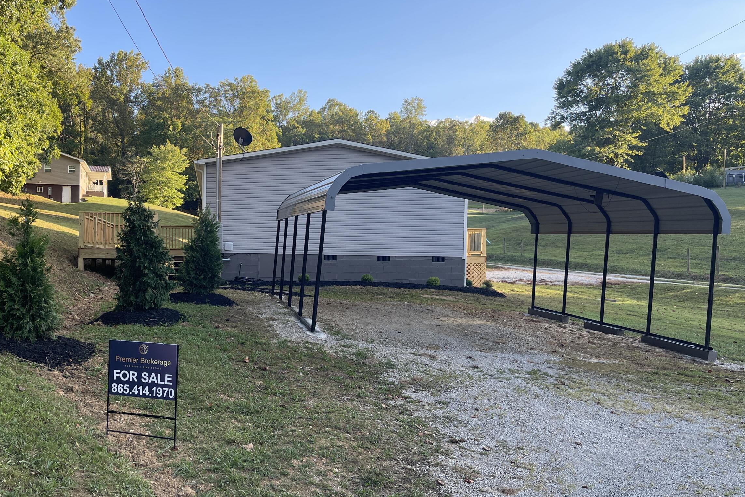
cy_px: 260
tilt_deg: +0.5
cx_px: 270
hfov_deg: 55.0
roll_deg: -0.8
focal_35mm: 34
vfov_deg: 38.9
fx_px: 704
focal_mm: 5.1
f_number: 1.6
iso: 32
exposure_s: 1/455
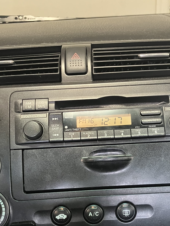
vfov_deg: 40.7
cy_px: 152
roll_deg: +0.7
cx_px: 105
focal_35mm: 46
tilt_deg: -24.9
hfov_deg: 31.4
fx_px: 301
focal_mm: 3.99
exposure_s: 1/30
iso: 500
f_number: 1.8
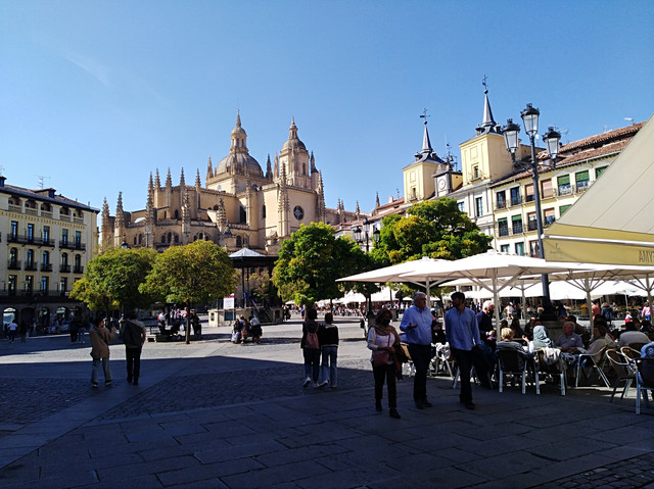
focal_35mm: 26
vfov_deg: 53.0
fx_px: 491
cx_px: 327
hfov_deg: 67.3
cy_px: 244
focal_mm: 3.83
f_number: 2.2
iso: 100
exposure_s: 1/930
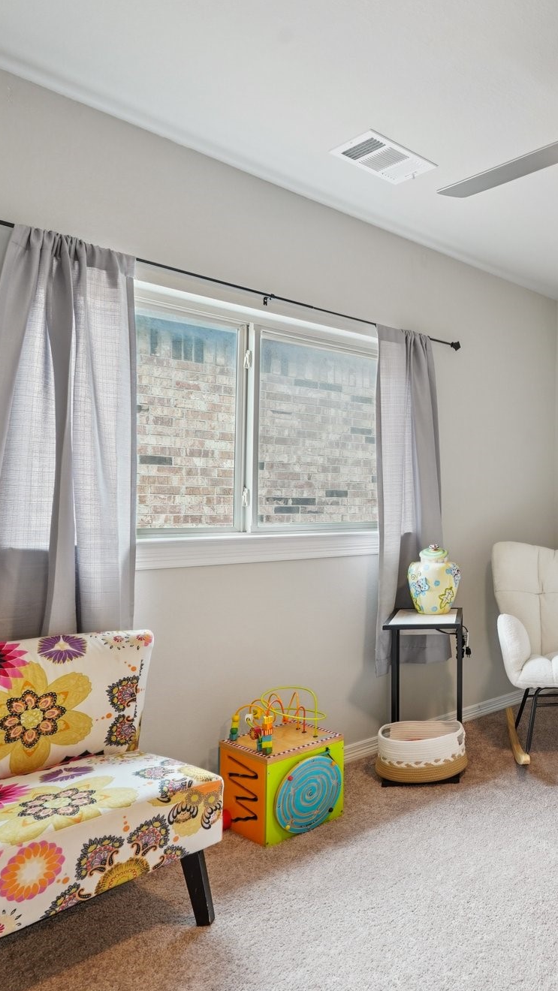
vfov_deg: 71.9
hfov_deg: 37.9
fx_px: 684
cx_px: 596
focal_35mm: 26
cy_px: 500
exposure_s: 1/8
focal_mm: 16
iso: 400
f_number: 8
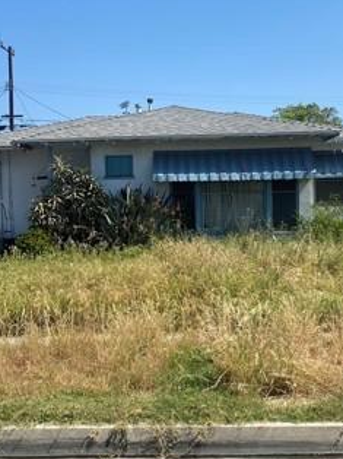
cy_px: 219
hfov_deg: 27.5
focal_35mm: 53
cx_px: 155
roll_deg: +0.2
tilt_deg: +1.6
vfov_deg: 36.2
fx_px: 701
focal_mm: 4.25
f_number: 1.8
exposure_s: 1/2755
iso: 32
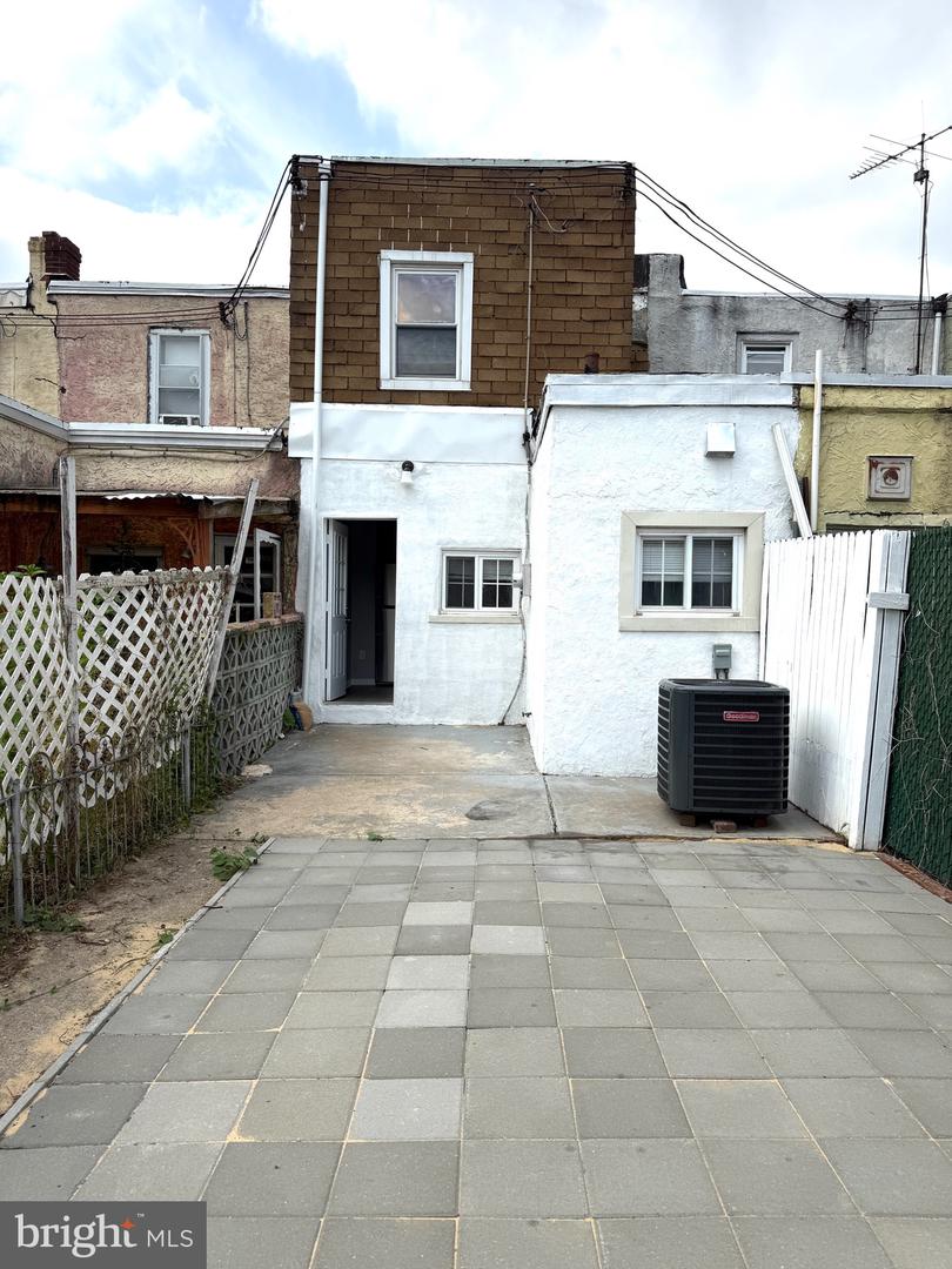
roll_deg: -1.5
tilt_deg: -1.5
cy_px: 634
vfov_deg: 71.6
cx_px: 476
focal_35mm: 24
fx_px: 880
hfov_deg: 56.8
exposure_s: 1/5714
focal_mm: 6.76
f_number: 1.78
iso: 80
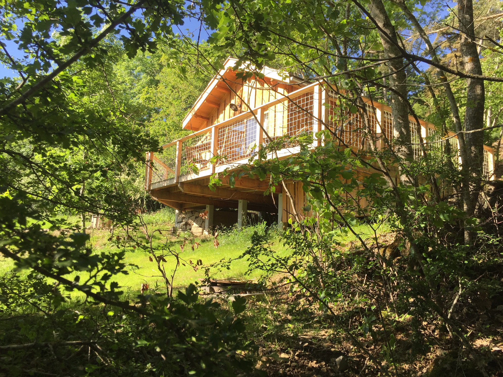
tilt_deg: +10.4
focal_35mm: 29
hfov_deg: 61.7
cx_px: 252
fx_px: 421
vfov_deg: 48.2
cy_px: 188
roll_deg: -1.7
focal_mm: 4.15
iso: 32
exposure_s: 1/608
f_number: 2.2
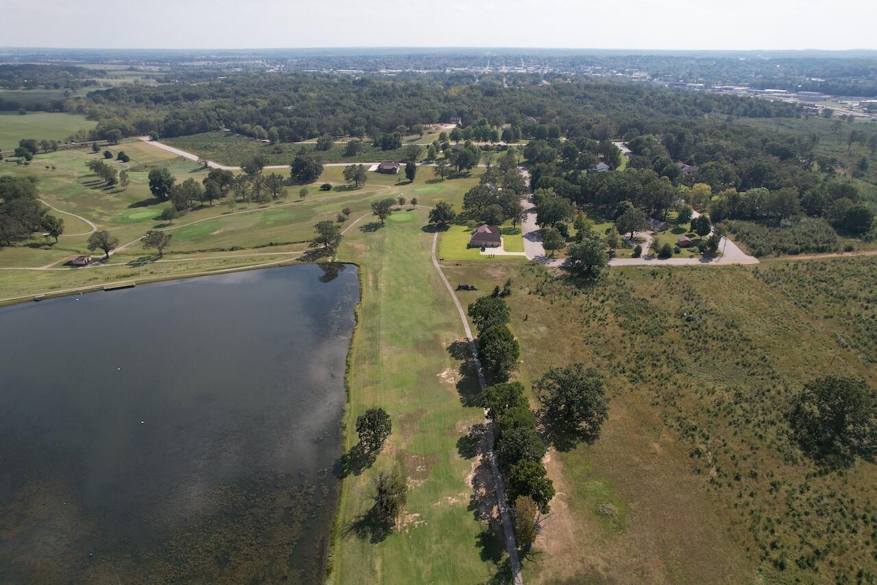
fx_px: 536
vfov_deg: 57.2
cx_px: 438
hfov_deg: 78.6
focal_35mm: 22
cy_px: 292
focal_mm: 8.38
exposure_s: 1/320
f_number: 2.8
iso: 150
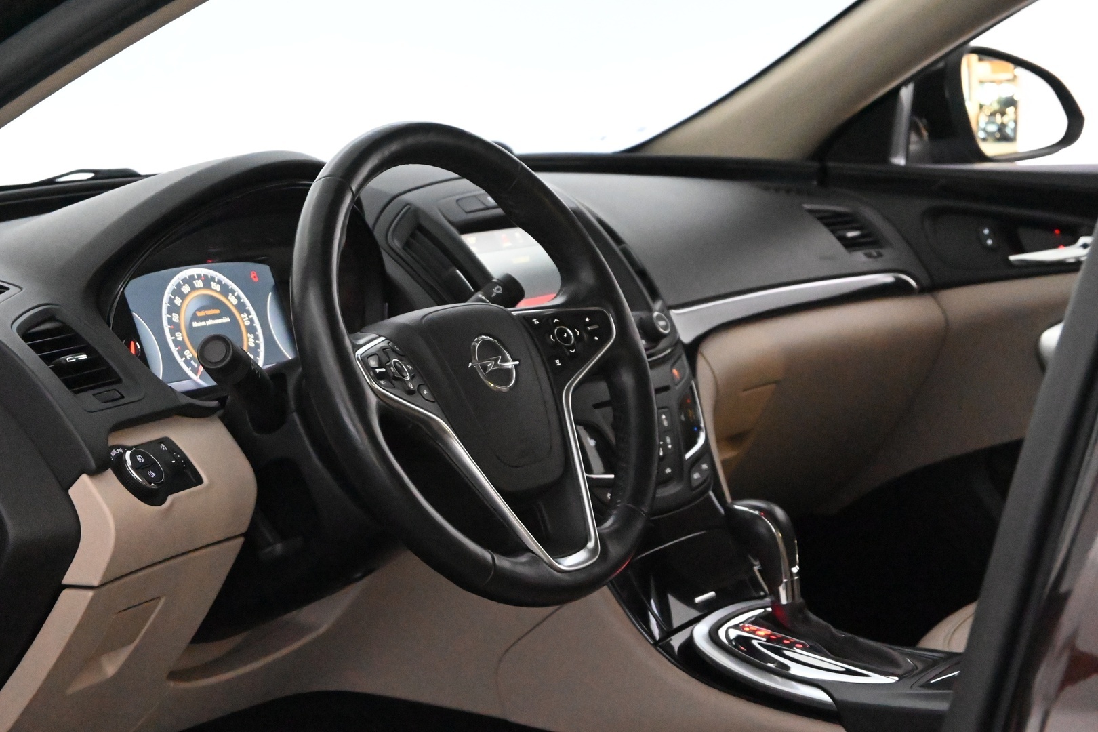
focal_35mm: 75
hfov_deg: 27.0
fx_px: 2287
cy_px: 366
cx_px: 549
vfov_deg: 18.2
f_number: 6.3
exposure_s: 1/80
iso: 20000
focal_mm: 50
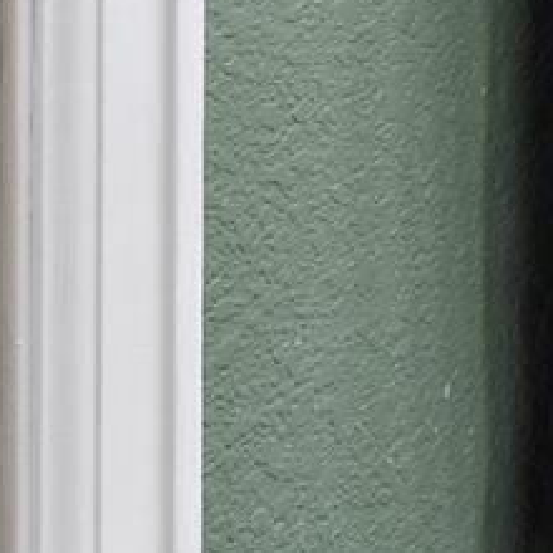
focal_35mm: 102
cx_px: 1963
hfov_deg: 9.4
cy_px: -689
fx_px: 1845
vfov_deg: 13.5
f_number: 8
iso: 100
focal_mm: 11
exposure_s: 1/2
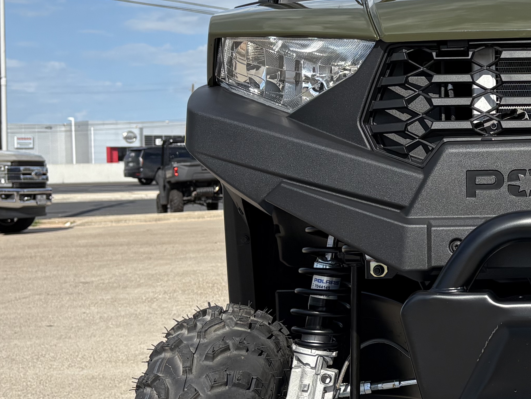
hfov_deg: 24.9
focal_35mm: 73
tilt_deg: +0.7
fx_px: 1120
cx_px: 581
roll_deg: +1.9
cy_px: 166
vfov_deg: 20.2
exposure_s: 1/3448
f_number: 1.6
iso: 50
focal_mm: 5.96
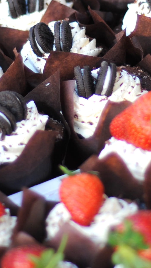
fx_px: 1737
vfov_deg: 8.8
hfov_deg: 5.0
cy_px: 43
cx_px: 85
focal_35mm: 244
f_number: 1.8
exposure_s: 1/400
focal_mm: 50
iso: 100
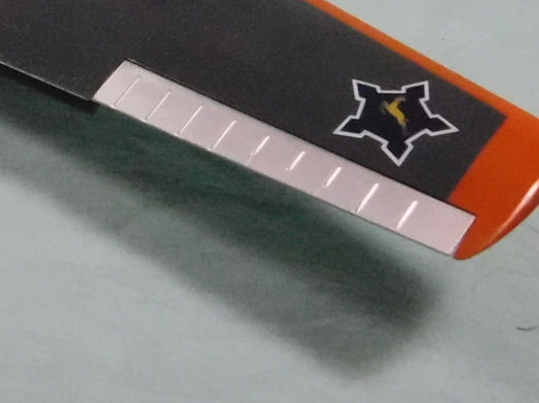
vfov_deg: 15.8
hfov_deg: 19.7
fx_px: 1432
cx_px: -158
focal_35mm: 92
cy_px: 15
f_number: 3.2
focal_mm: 5.3
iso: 1600
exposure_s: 1/160
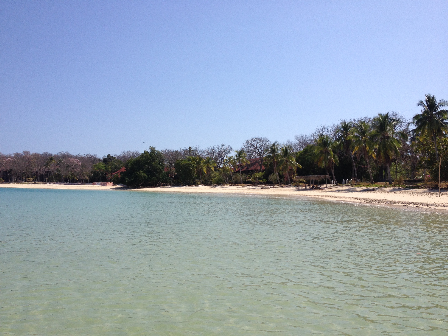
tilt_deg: -0.6
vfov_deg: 40.7
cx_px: 224
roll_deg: -0.4
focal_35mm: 35
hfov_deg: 52.6
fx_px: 453
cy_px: 168
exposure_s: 1/2907
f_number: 2.4
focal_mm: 4.28
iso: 50
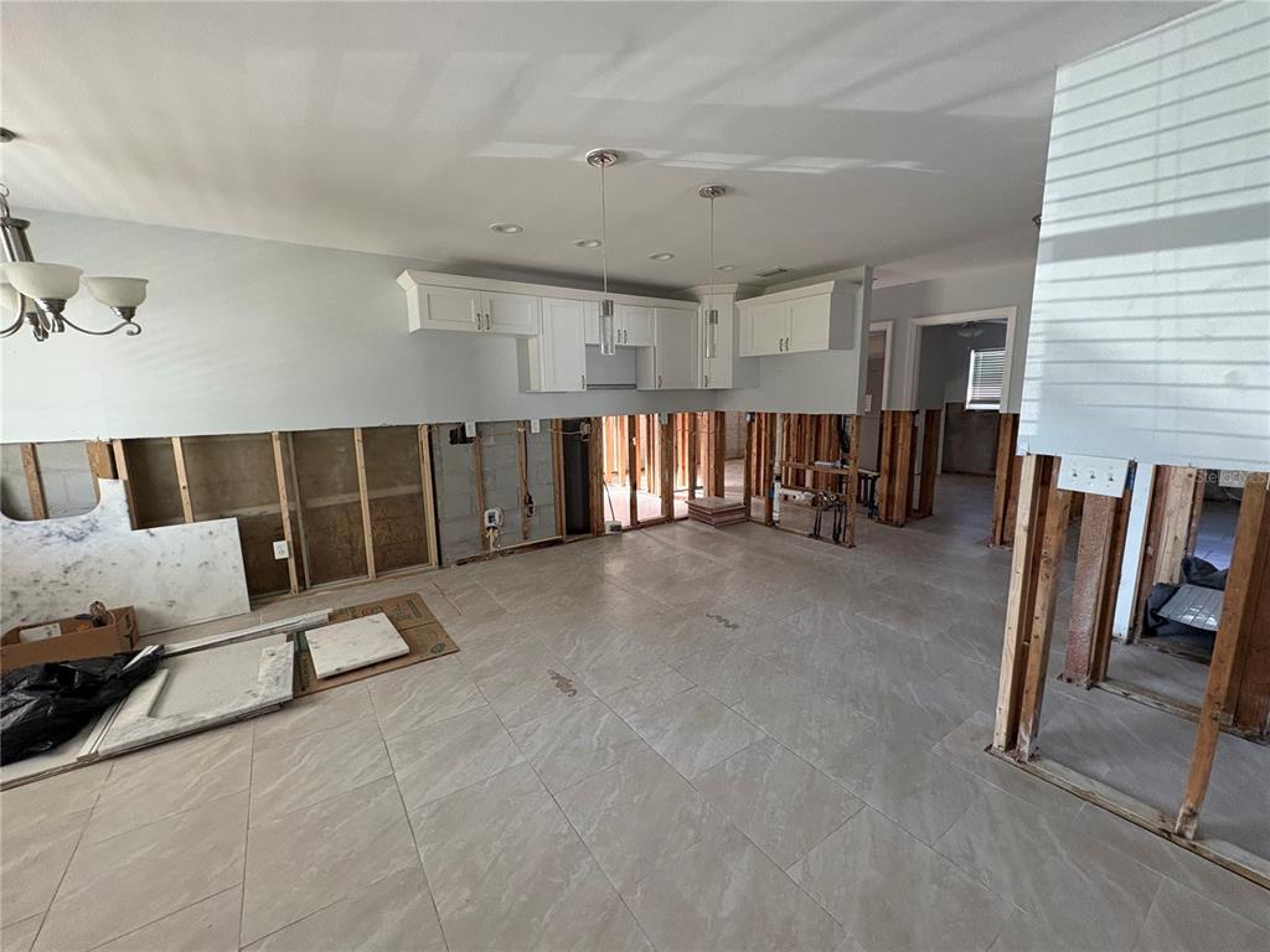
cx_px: 635
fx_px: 514
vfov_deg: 85.7
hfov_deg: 102.1
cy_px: 476
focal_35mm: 14
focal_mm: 2.22
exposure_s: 1/60
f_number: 2.2
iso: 320
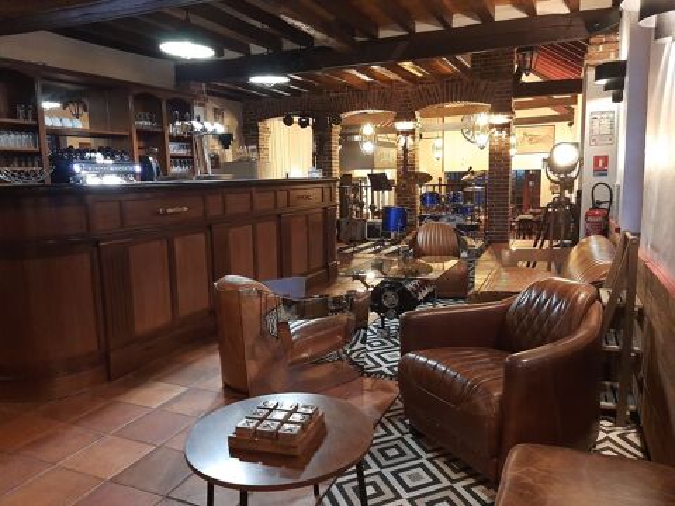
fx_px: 526
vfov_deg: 51.4
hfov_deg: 65.3
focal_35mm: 27
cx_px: 338
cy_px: 253
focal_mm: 3.93
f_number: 1.7
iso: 500
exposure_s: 1/20
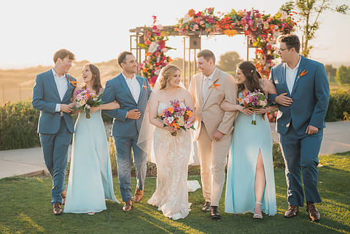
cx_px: 147
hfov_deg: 32.8
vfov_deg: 22.3
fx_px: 593
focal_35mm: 61
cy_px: 121
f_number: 1.2
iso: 200
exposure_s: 1/3200
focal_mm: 50
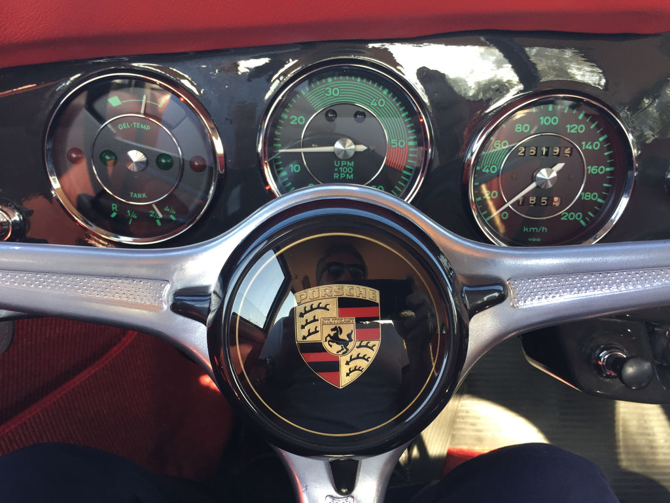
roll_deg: -0.4
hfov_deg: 61.7
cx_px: 335
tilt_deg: -21.6
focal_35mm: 29
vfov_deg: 48.2
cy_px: 252
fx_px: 561
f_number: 2.2
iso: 50
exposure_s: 1/100
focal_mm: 4.15
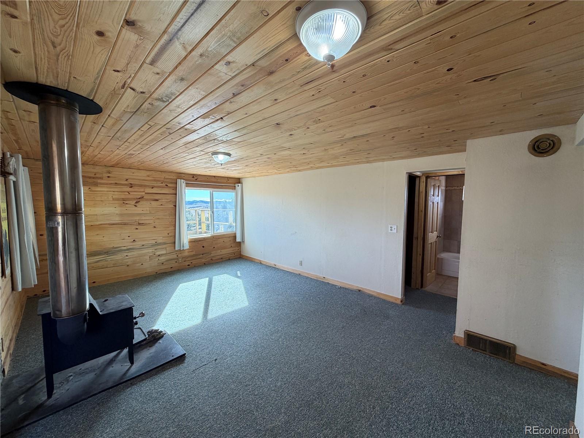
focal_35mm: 14
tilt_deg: -3.6
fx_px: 236
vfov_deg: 85.7
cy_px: 219
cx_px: 292
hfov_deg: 102.1
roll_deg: -0.3
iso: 100
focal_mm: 2.22
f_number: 2.2
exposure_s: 1/120
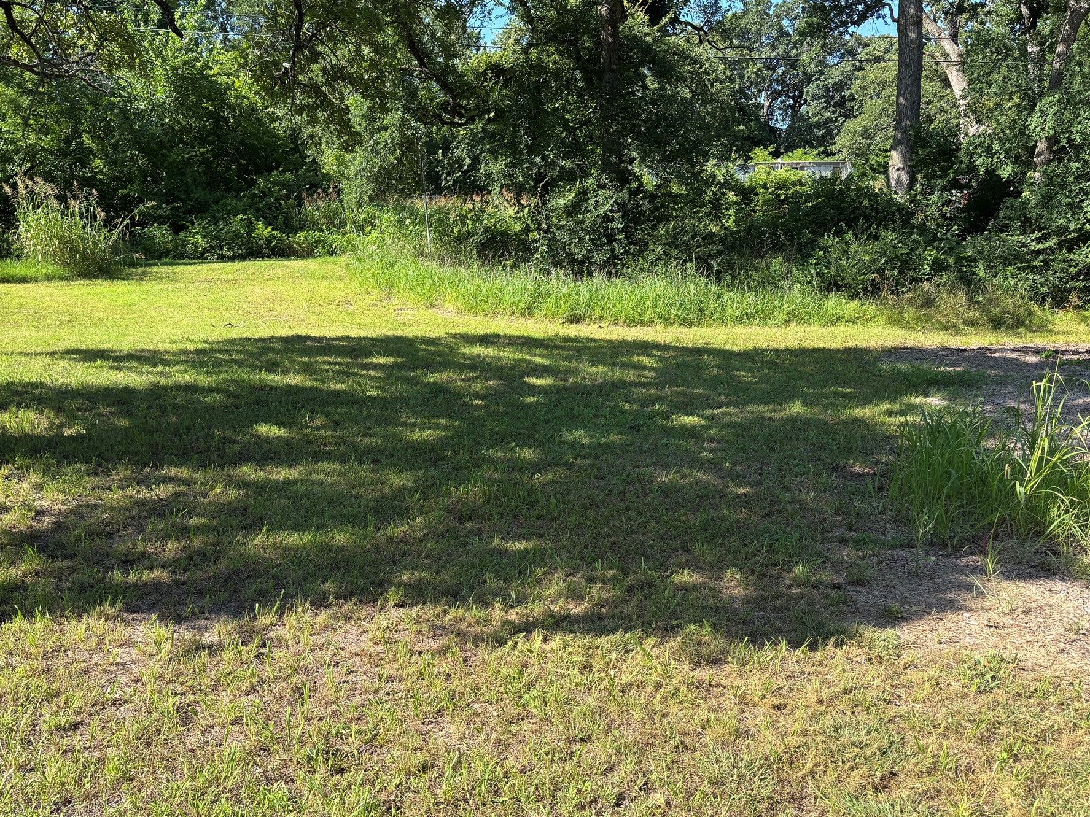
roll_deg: +2.6
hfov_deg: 59.8
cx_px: 475
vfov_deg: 46.7
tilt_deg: -10.9
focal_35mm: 30
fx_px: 945
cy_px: 457
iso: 50
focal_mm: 5.96
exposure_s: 1/978
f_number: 1.6
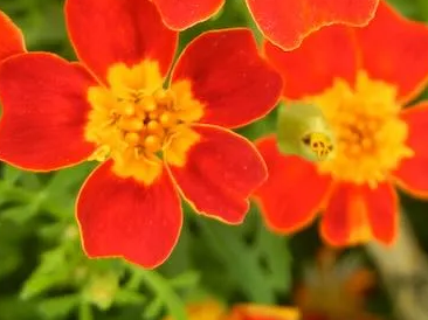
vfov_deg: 17.0
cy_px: -35
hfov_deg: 22.9
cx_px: 350
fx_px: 1038
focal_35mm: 84
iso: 160
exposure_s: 1/140
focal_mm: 5.4
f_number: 3.5
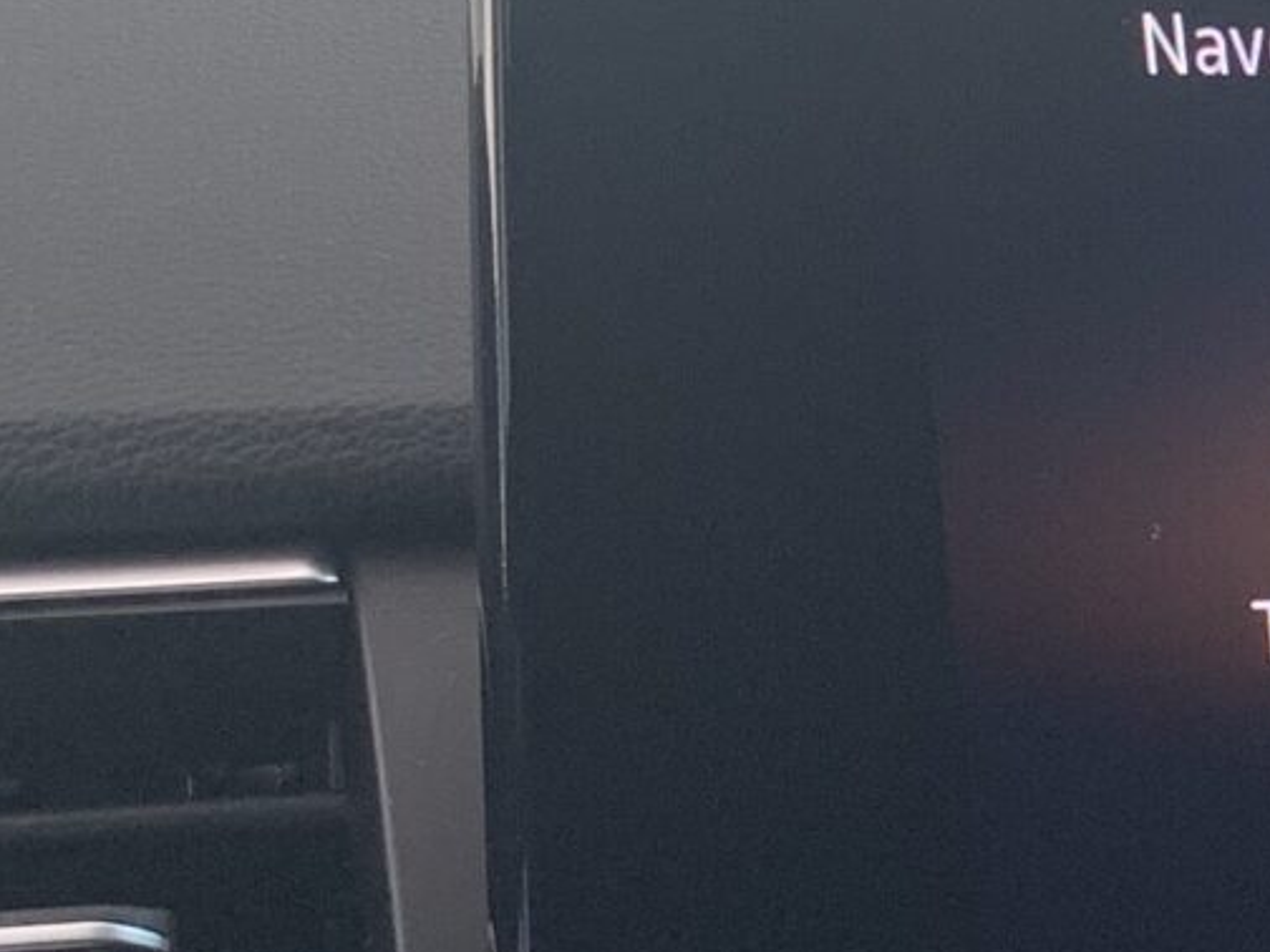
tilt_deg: -4.1
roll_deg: +0.3
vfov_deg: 11.2
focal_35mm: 132
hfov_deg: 13.9
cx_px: 1948
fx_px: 4843
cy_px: 627
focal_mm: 4.25
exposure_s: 1/121
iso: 64
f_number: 1.8
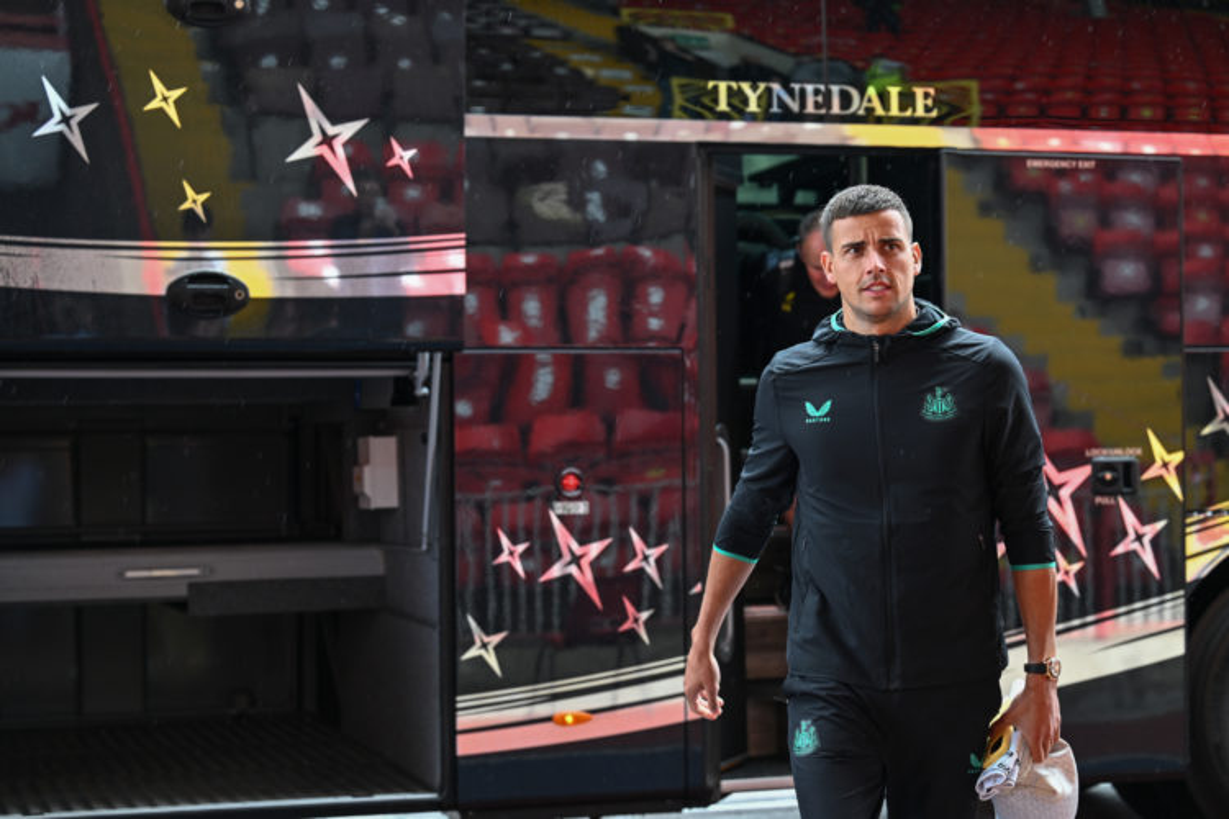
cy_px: 410
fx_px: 2390
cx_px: 614
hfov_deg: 28.8
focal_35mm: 70
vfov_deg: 19.5
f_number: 3.5
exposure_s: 1/320
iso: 800
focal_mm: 70
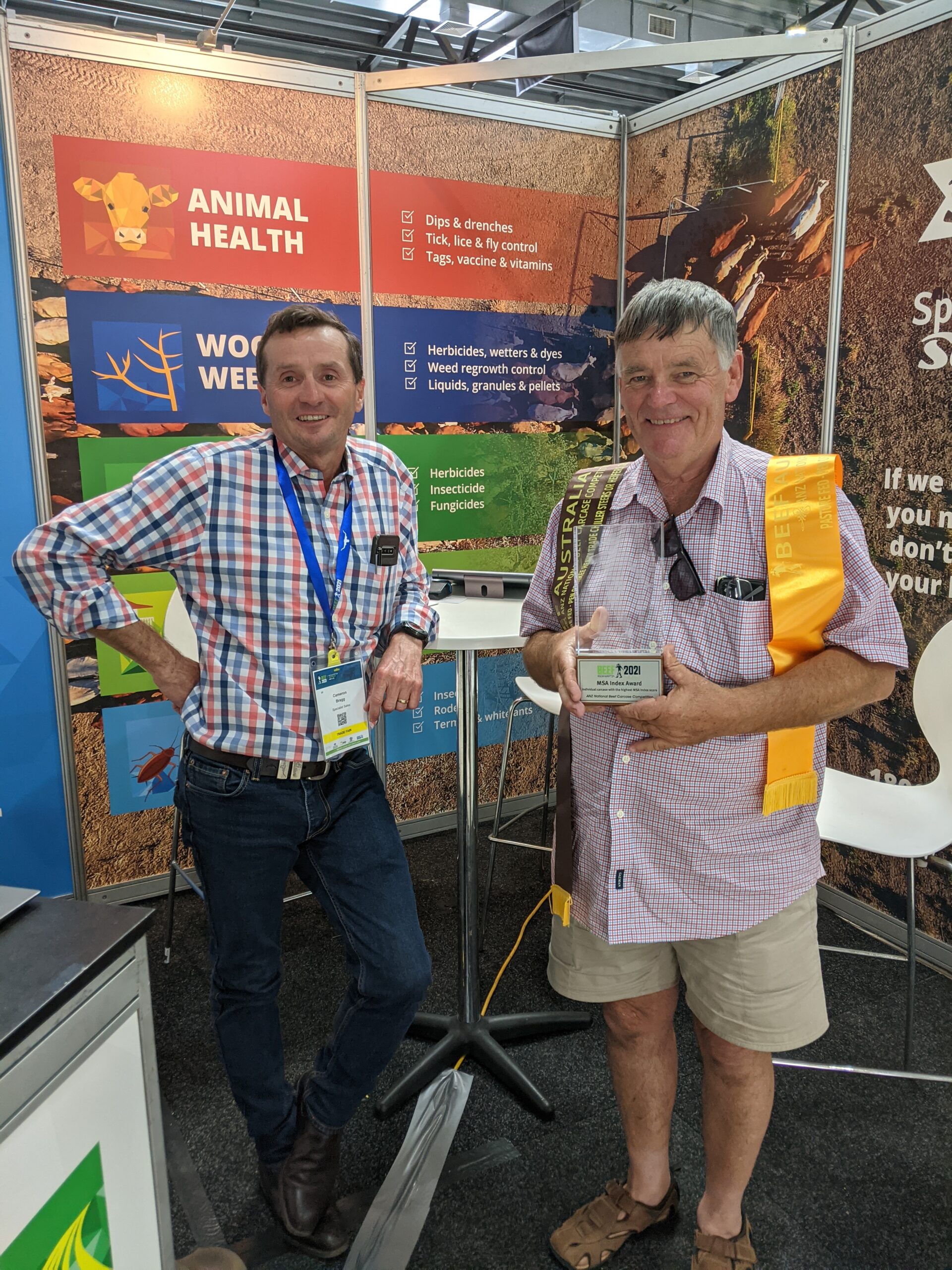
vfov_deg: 65.3
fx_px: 990
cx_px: 476
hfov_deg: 51.4
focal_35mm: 27
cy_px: 635
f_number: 1.8
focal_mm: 4.44
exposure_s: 1/125
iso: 119
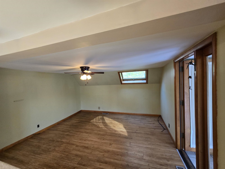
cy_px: 84
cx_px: 112
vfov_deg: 89.9
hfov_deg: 106.2
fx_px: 84
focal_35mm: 13
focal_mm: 2.2
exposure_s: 1/60
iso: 250
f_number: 2.2
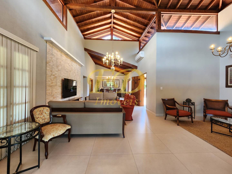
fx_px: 87
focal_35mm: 13
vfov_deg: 89.9
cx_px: 116
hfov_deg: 106.2
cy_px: 87
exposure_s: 1/60
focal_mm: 2.2
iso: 250
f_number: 2.2
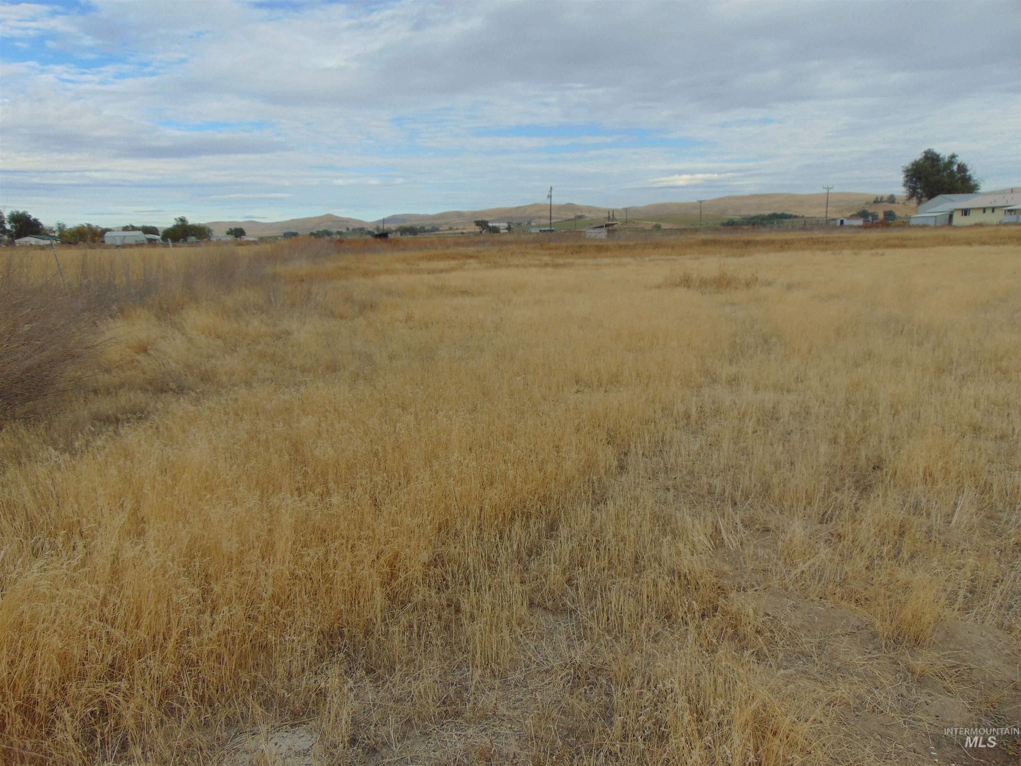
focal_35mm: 25
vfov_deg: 54.9
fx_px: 737
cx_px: 510
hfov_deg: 69.4
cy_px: 383
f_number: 3
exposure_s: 1/800
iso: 80
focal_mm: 4.5
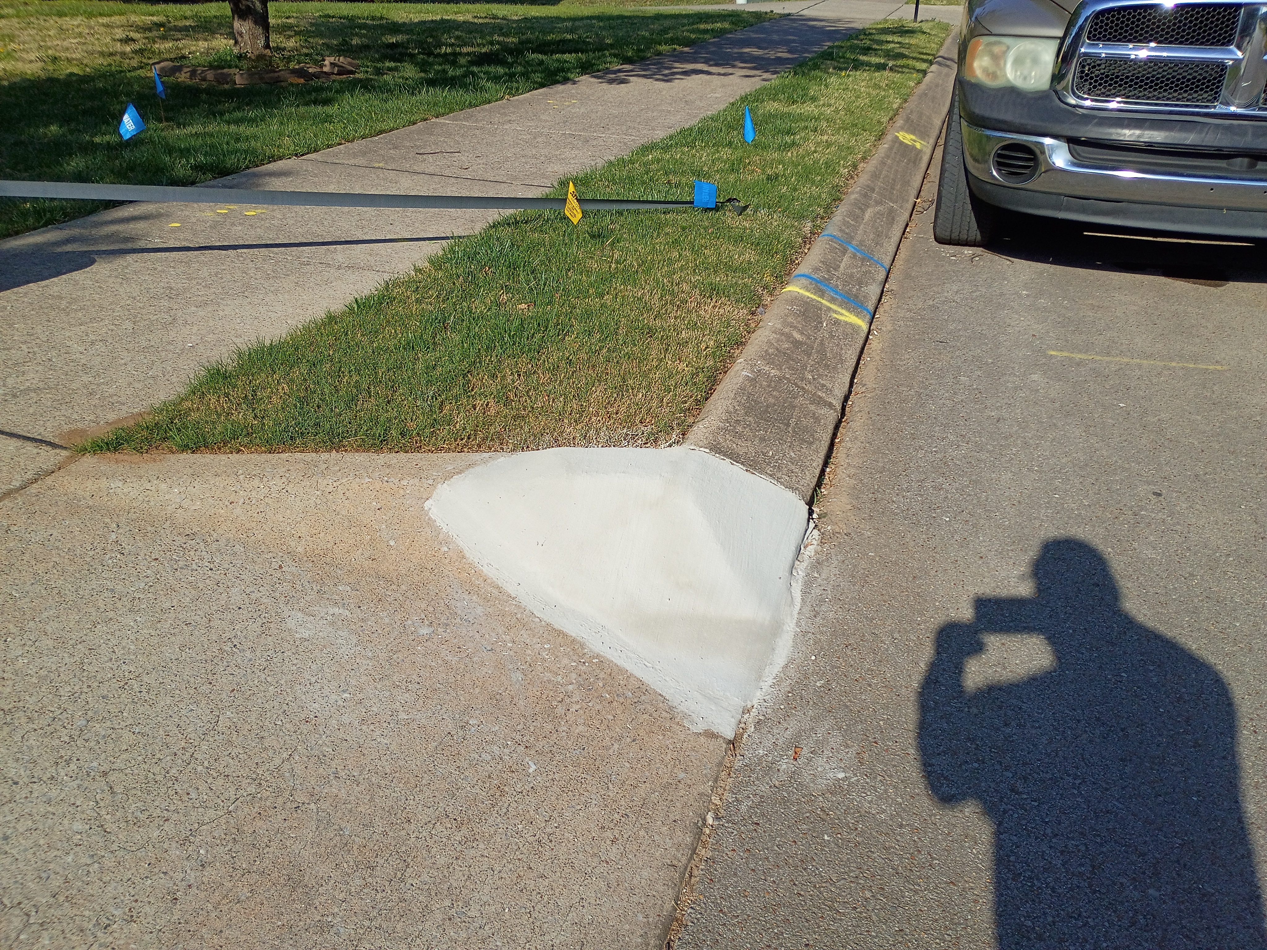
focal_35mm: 29
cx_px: 634
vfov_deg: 48.2
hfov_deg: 61.7
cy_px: 475
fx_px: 1061
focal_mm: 4.27
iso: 103
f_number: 1.8
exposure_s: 1/1401
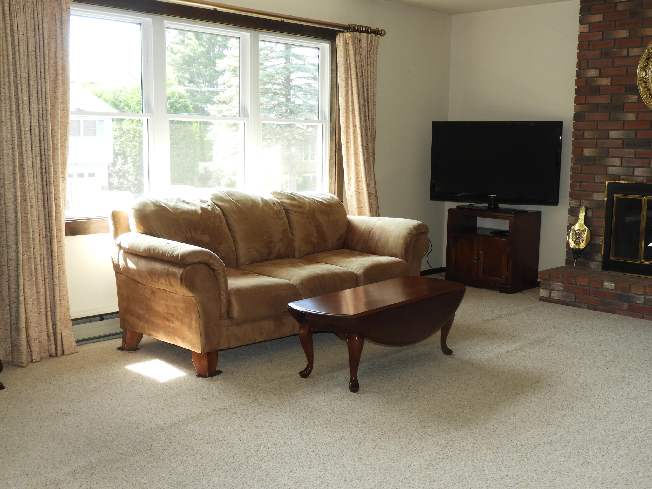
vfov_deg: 36.0
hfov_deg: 46.8
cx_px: 326
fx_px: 753
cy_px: 244
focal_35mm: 40
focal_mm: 7.2
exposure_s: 1/30
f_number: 3.8
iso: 140
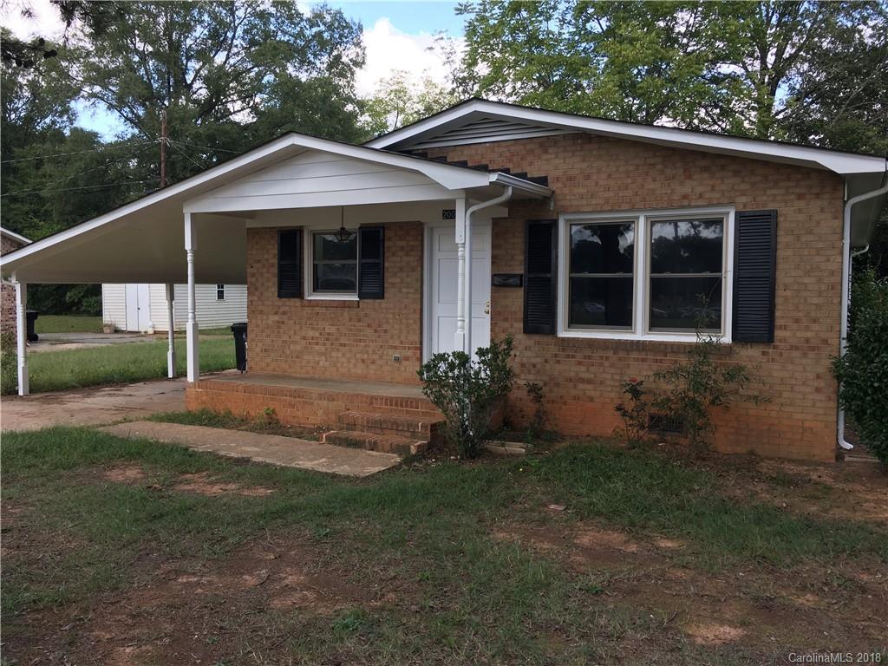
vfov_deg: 48.2
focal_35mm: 29
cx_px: 444
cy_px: 333
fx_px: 744
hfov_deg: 61.7
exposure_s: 1/225
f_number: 2.2
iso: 25
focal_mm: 4.15
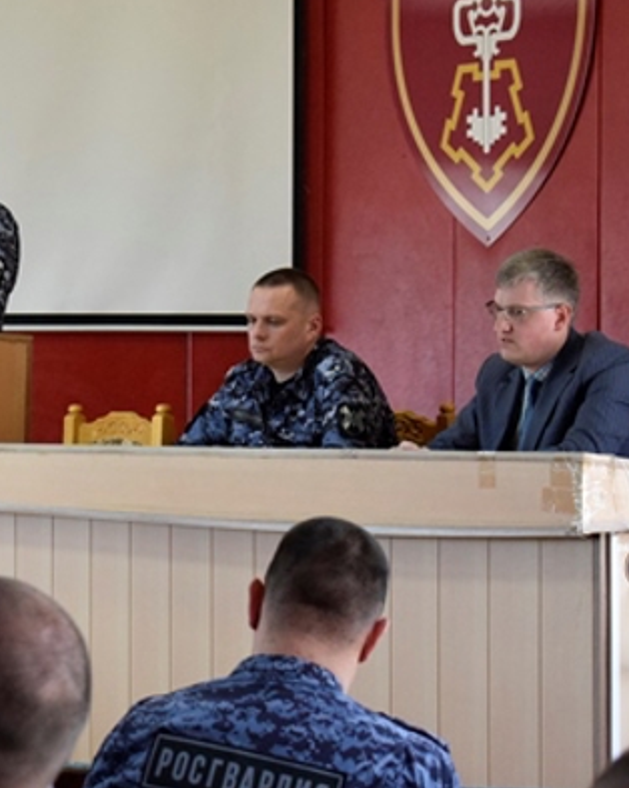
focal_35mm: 148
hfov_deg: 10.4
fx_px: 3444
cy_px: 411
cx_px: 84
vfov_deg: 13.0
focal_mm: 55
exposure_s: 1/250
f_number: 5.6
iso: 3200
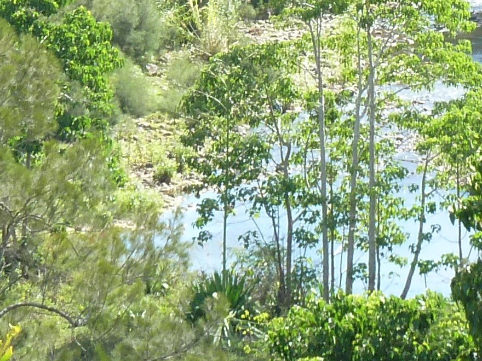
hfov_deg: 4.8
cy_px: -424
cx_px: 400
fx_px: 5695
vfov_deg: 3.6
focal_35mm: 409
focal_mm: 14.7
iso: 80
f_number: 4.3
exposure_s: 1/125
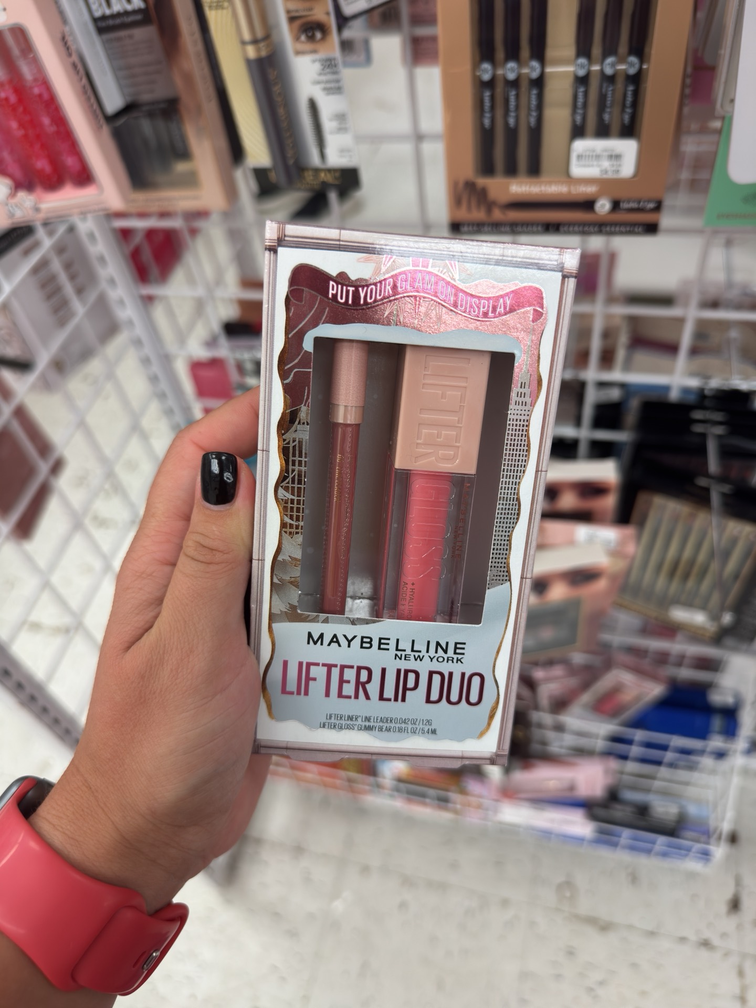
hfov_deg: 56.8
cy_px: 504
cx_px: 378
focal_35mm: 24
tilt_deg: -47.8
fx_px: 699
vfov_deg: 71.6
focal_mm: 6.76
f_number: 1.78
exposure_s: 1/121
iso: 100
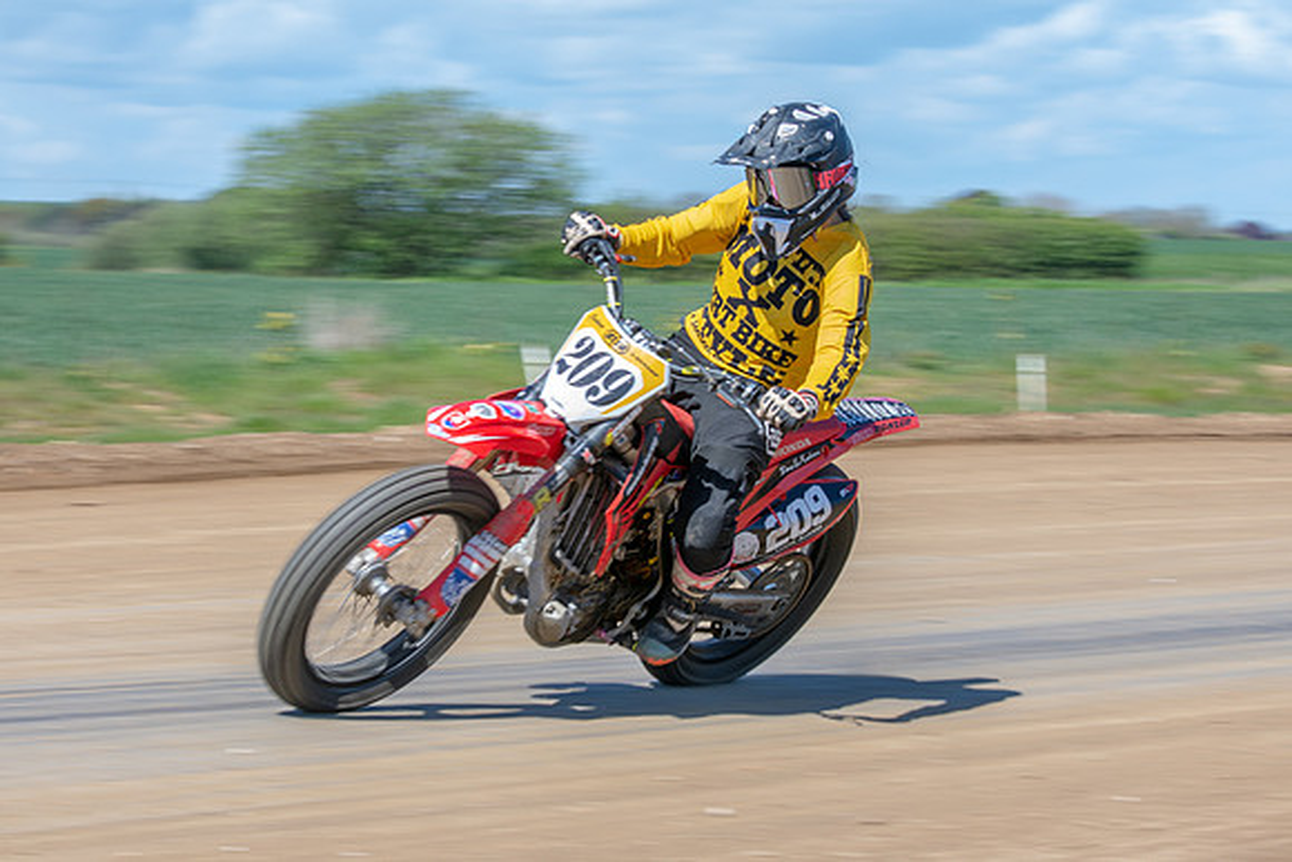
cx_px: 601
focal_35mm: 138
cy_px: 416
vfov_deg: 9.9
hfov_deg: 14.8
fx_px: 4970
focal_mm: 70
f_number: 8
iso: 200
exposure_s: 1/160
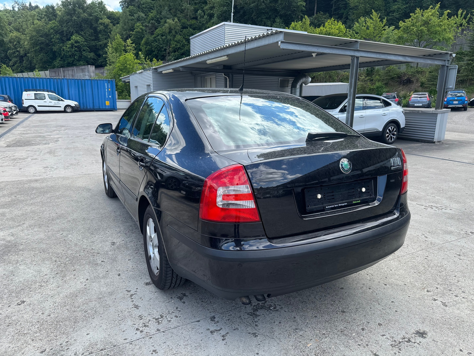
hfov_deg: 71.6
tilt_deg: -14.0
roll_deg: -0.2
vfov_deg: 56.8
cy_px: 178
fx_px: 329
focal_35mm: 24
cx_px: 237
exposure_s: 1/1311
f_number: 1.78
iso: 80
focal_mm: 6.76
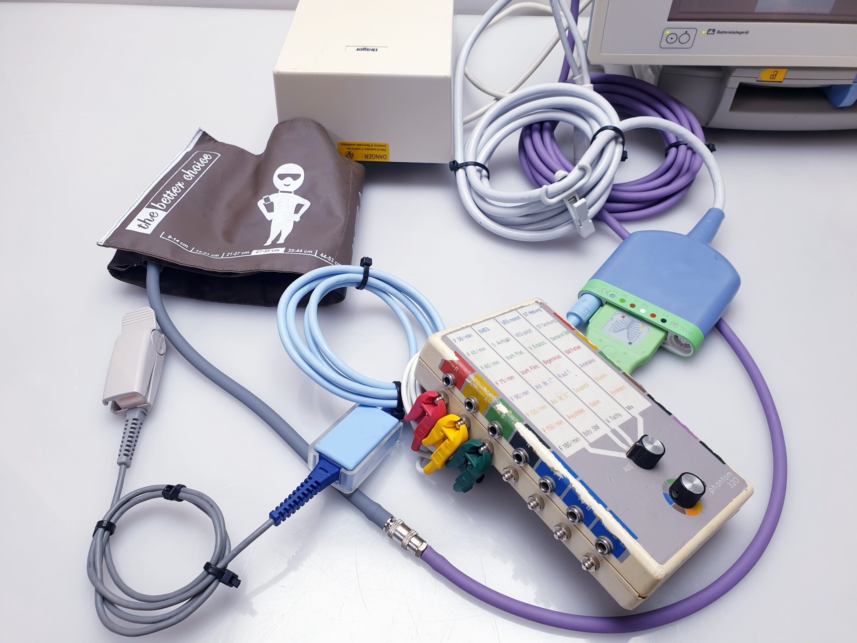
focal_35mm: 26
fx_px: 644
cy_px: 322
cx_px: 428
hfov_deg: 67.3
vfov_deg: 53.1
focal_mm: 4.3
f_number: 2.4
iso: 50
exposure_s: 1/50
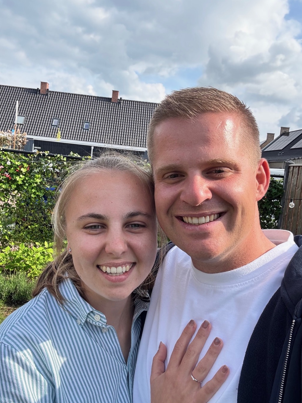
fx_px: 361
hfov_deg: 45.4
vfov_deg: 58.4
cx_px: 148
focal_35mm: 31
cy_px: 201
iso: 25
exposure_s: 1/530
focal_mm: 2.69
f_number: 1.9
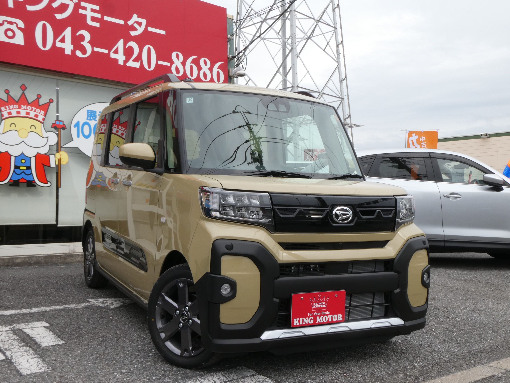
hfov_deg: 52.6
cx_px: 255
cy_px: 192
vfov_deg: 40.7
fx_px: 516
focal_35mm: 35
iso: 80
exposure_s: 1/125
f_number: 6.3
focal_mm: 6.3
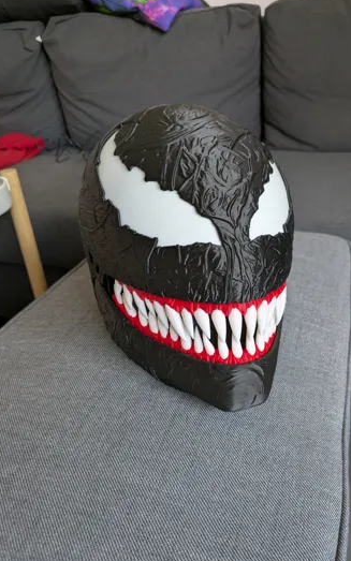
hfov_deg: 45.8
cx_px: 209
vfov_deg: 68.4
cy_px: 278
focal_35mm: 27
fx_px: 413
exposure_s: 1/50
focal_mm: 5.43
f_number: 1.89
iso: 167
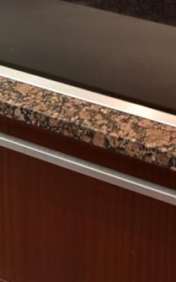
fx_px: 813
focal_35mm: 106
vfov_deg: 18.2
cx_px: 129
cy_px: -92
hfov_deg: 12.3
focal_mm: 29
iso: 800
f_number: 4
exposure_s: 1/125
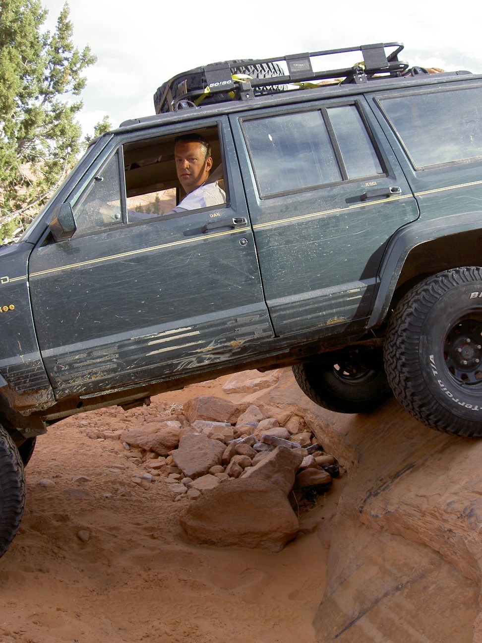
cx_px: 241
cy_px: 322
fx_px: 724
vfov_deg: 47.9
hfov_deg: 36.8
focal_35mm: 39
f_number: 4.7
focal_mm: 8
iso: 100
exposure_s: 1/125
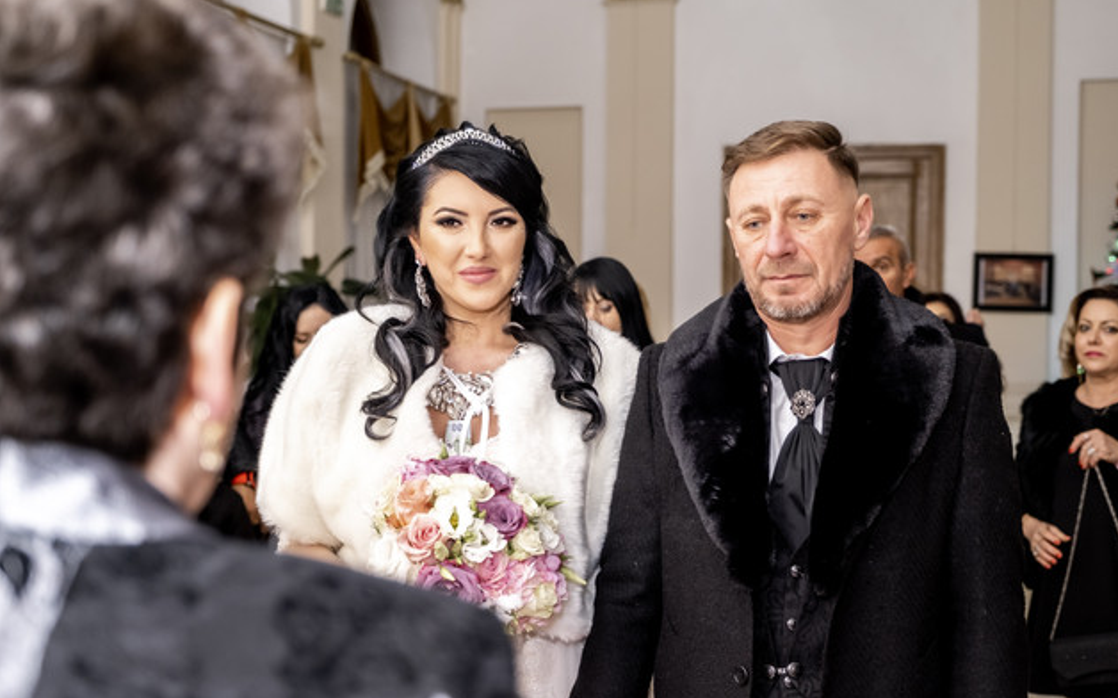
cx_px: 568
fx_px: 1614
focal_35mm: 53
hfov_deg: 38.2
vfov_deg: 24.4
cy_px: 330
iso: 1000
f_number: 2.8
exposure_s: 1/160
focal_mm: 34.2
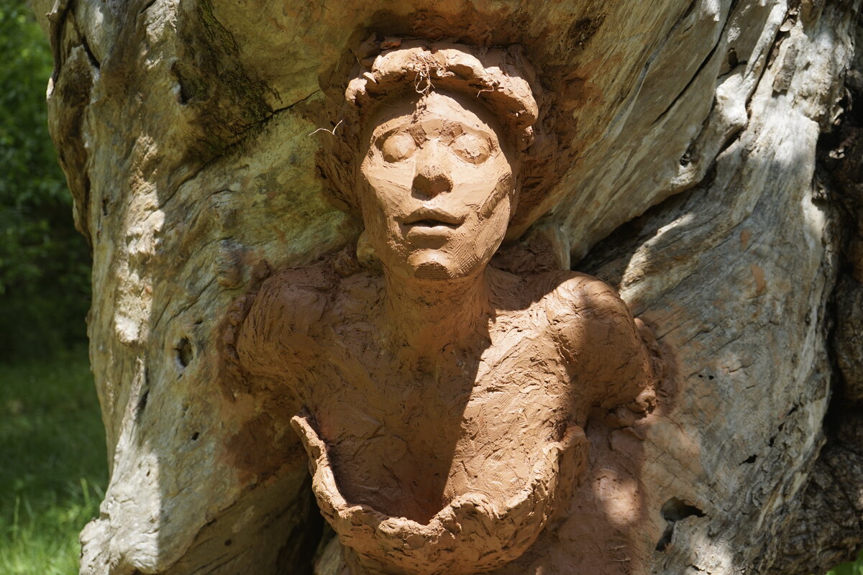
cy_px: 288
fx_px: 1366
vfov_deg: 23.8
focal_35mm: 57
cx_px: 432
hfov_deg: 35.1
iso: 100
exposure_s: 1/200
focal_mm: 57
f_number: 6.3
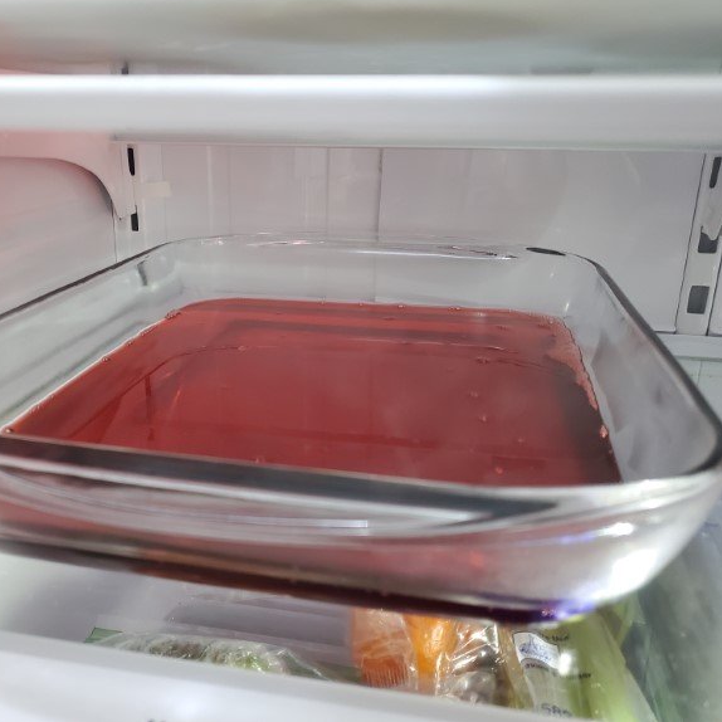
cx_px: 291
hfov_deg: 52.2
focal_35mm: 31
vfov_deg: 52.5
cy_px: 359
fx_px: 732
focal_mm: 4.3
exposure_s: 1/40
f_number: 1.5
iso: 400
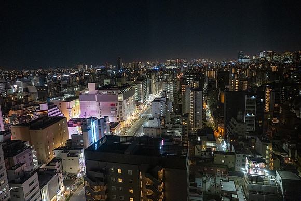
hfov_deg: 73.7
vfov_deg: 53.2
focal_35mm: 24
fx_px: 201
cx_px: 150
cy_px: 100
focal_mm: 24
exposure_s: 1/50
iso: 6400
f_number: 2.8
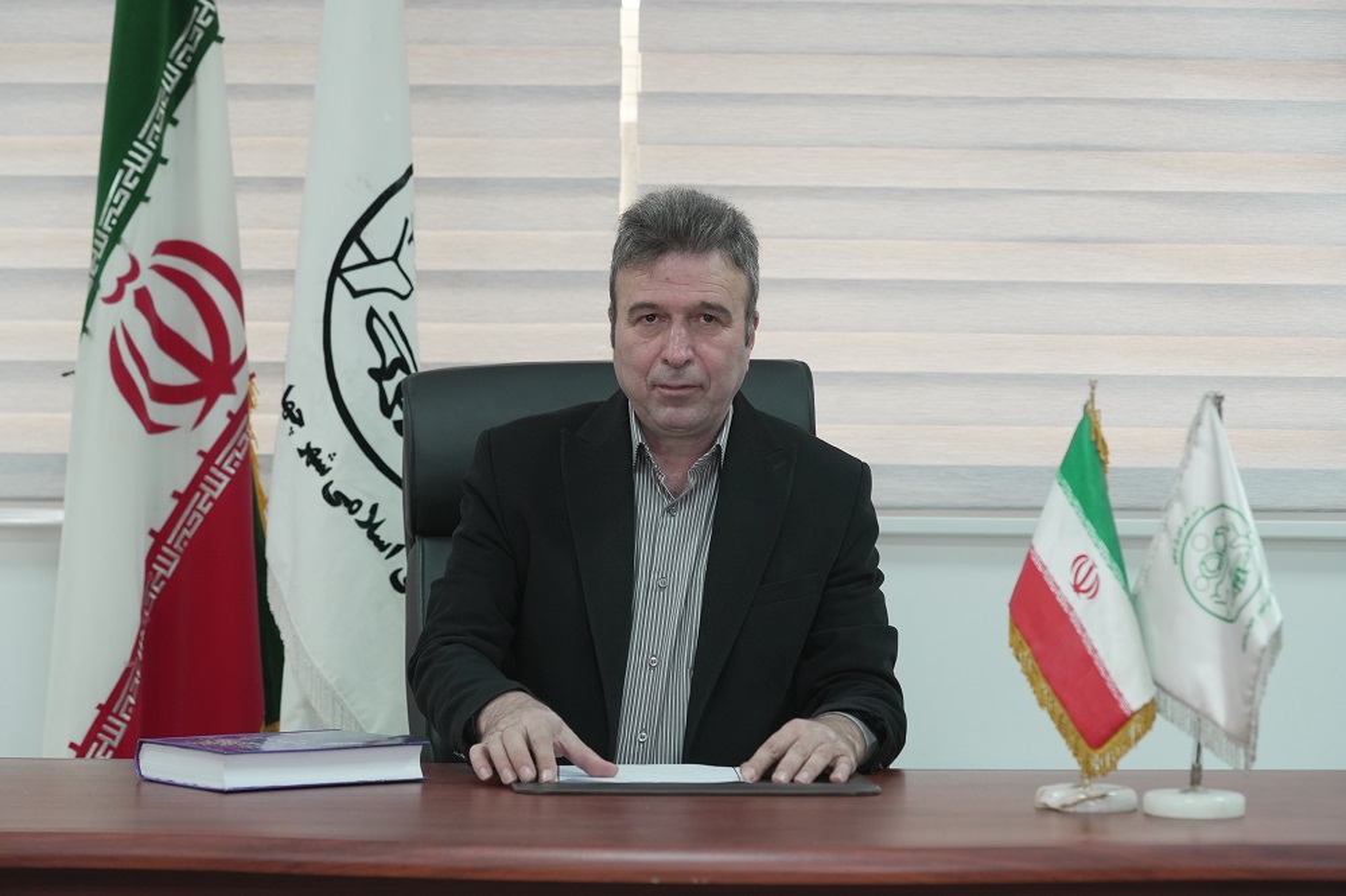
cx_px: 673
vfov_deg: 14.0
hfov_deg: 20.8
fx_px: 3663
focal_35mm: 98
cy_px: 448
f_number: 5
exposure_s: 1/200
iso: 2500
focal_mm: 98
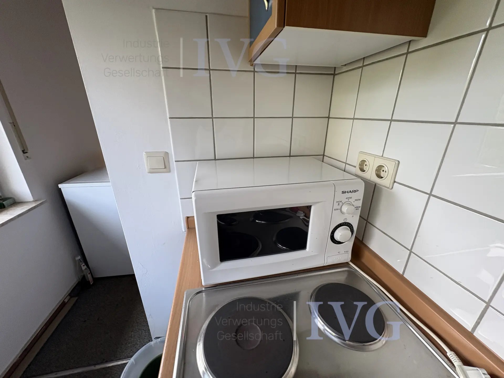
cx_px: 252
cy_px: 189
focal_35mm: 14
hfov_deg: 102.1
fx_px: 204
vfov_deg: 85.7
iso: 100
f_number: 2.2
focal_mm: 2.22
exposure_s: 1/99
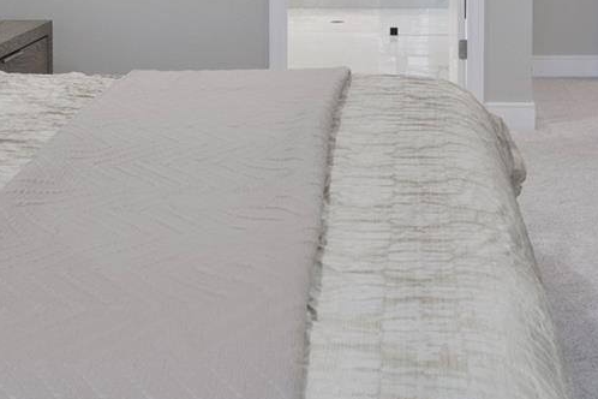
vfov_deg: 20.2
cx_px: 458
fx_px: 1040
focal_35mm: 63
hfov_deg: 31.4
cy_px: -96
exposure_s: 1/8
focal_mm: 13
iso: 400
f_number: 5.6
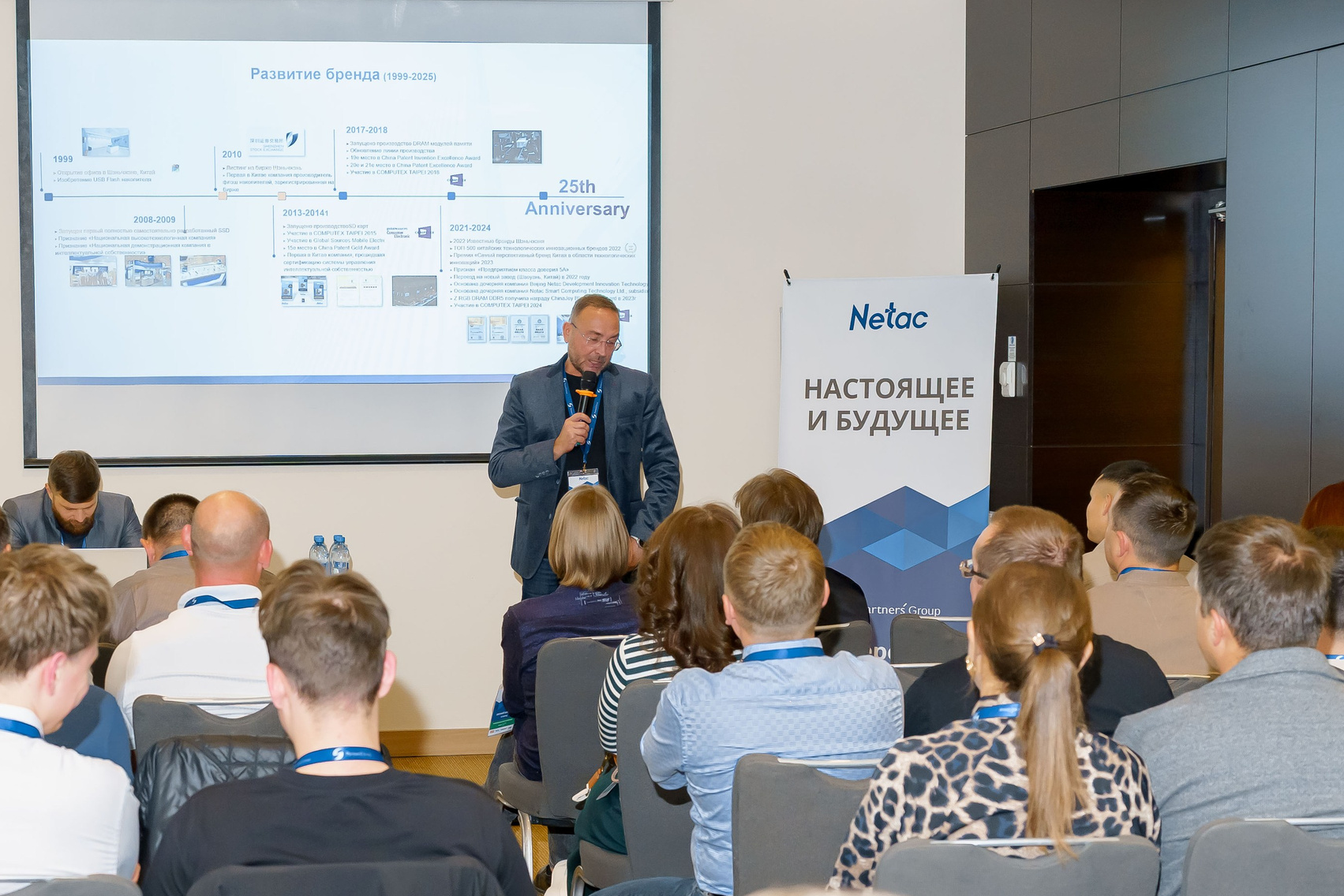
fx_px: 2464
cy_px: 557
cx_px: 460
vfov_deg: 20.6
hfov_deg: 30.3
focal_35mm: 66
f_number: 4.5
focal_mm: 40
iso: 1600
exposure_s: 1/125
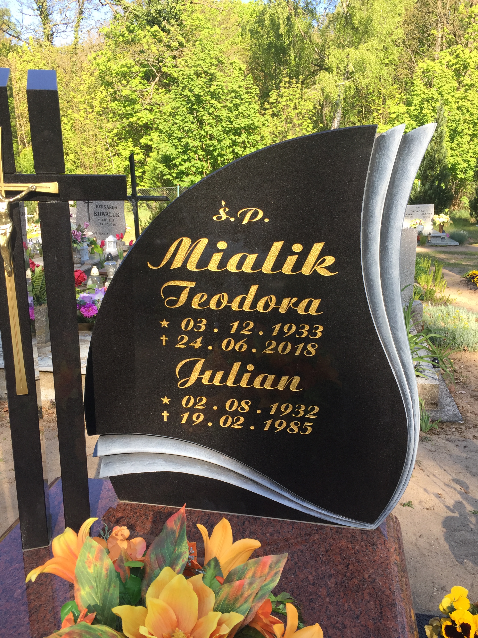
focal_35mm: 29
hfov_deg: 48.2
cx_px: 239
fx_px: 534
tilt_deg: -12.8
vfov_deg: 61.7
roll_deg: -0.6
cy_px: 319
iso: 32
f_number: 2.2
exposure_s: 1/332
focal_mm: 4.15
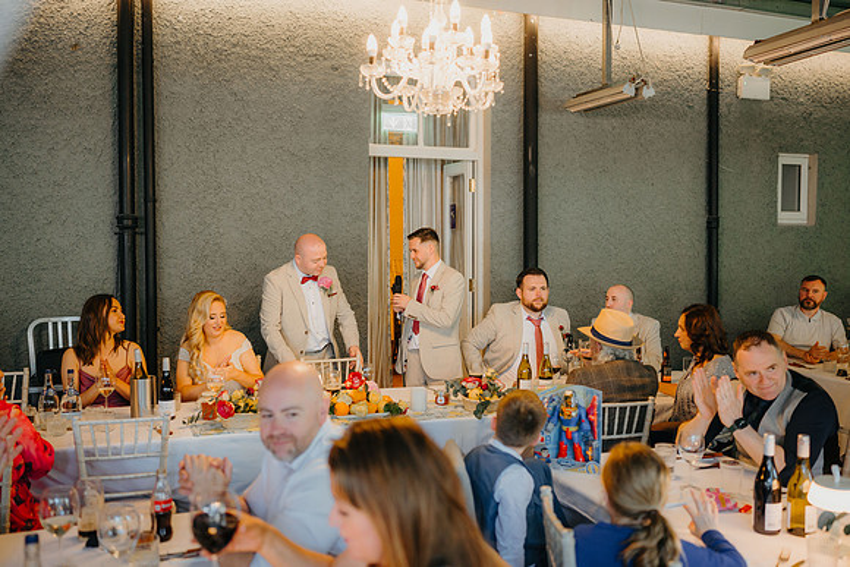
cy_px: 284
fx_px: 827
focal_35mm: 35
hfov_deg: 54.4
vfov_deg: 37.9
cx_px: 425
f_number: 2
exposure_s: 1/200
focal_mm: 35
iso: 800
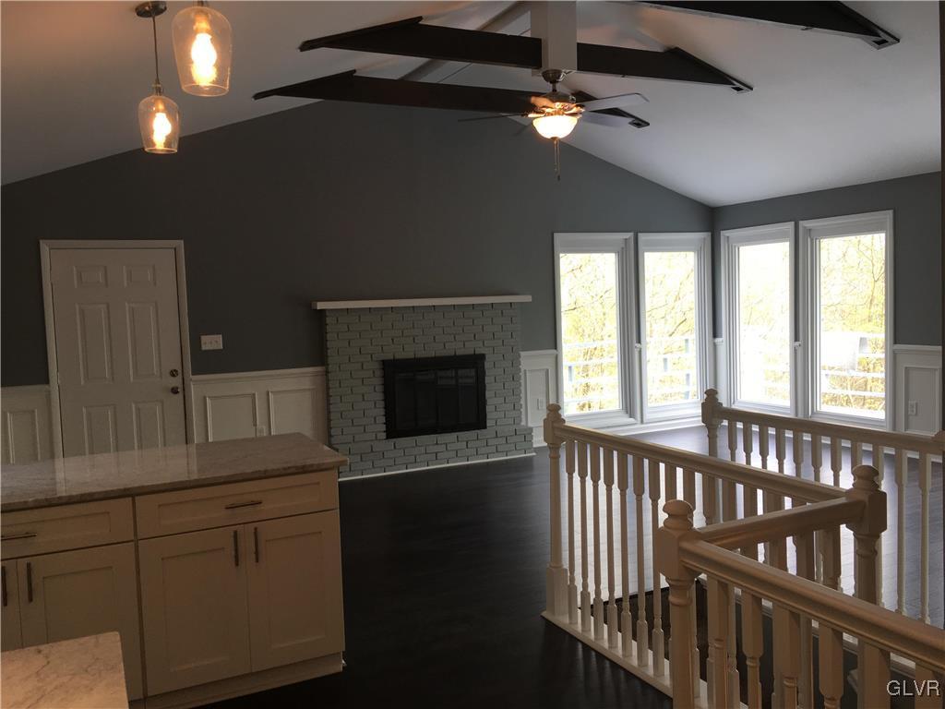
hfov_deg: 61.7
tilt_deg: -4.2
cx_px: 472
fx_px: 792
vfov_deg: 48.2
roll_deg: +1.8
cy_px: 354
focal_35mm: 29
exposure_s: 1/60
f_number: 2.2
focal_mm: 4.15
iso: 32
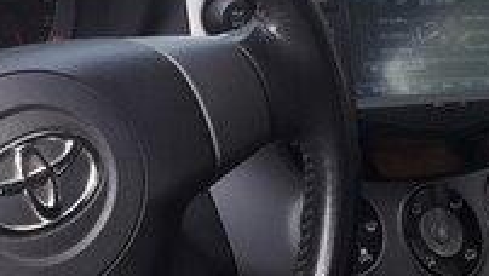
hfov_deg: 22.2
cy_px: -54
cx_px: 295
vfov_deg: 12.4
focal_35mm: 96
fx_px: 1246
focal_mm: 3.6
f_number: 1.9
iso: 40
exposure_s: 1/190
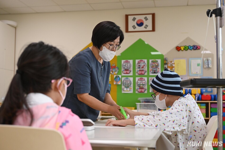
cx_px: 112
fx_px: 306
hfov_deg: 40.4
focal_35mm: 49
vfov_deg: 27.5
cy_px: 75
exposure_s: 1/320
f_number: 4
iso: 1000
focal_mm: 49
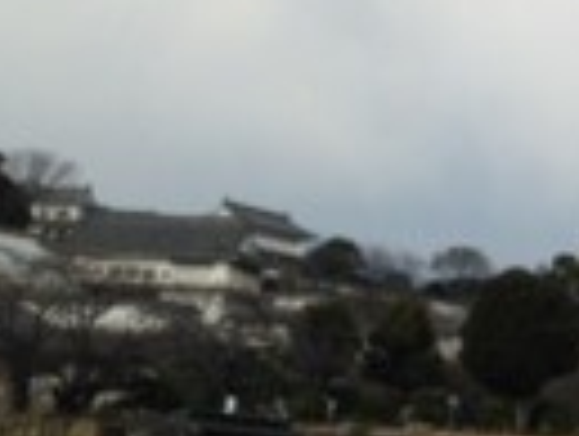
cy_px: 126
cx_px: 754
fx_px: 1925
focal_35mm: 115
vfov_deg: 12.9
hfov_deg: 16.2
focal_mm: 4.12
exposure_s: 1/1355
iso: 50
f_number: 2.4
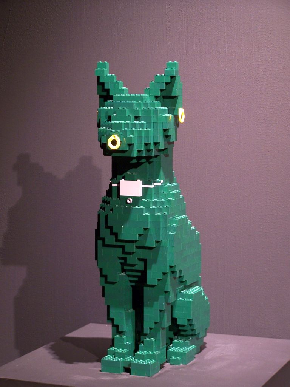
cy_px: 194
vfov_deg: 18.7
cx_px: 145
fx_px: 1173
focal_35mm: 105
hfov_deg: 14.1
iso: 80
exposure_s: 1/2
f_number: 3.2
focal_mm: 17.5
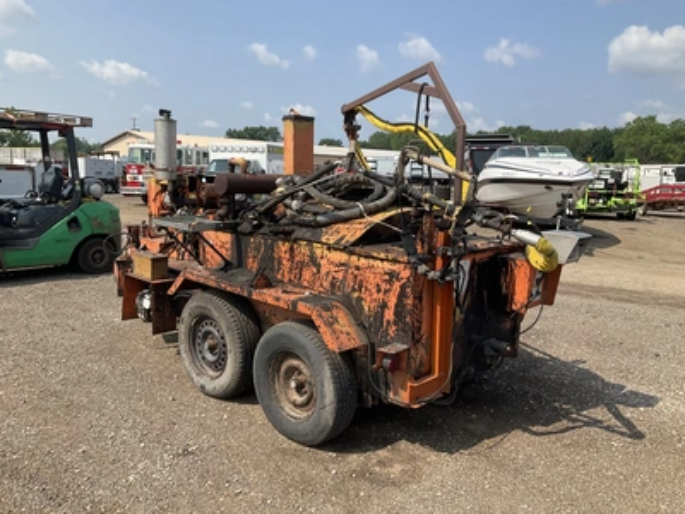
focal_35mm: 29
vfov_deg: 48.2
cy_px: 257
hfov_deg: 61.7
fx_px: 574
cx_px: 342
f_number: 1.8
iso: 25
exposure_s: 1/1451
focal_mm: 3
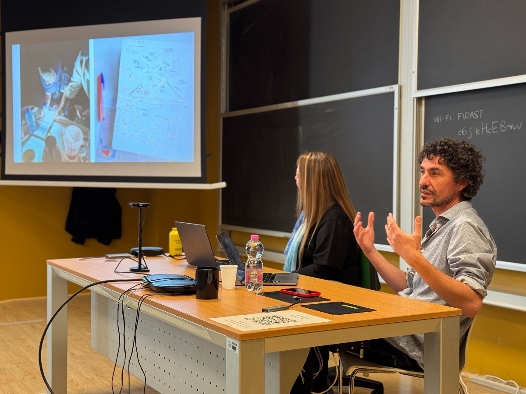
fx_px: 729
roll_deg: +0.1
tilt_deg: -2.1
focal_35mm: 48
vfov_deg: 30.3
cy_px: 197
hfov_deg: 39.7
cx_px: 263
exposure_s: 1/60
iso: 125
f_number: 1.78
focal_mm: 6.76
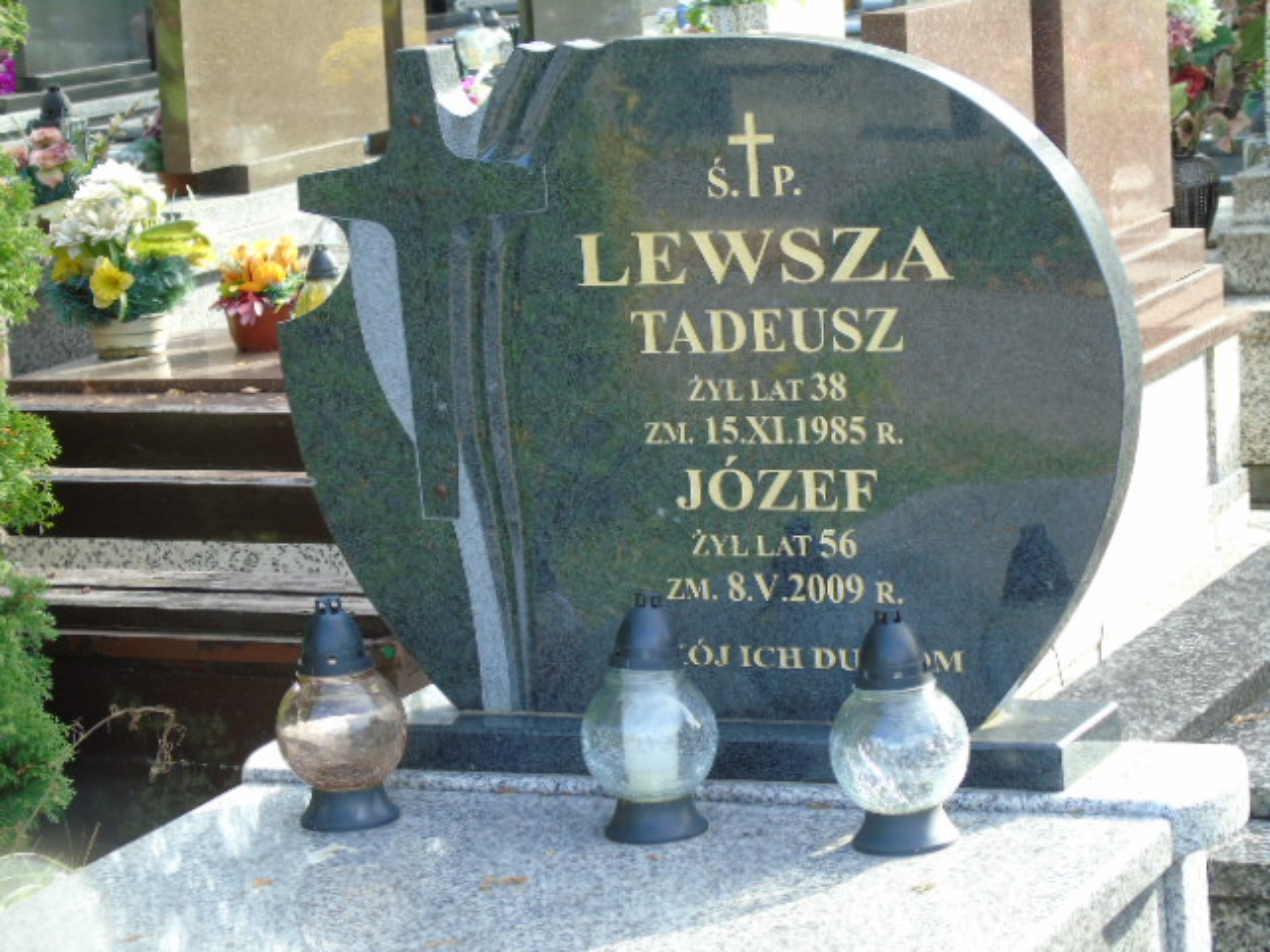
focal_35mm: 108
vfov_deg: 13.7
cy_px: 476
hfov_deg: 18.2
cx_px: 635
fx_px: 3962
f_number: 4.4
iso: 80
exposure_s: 1/50
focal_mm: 19
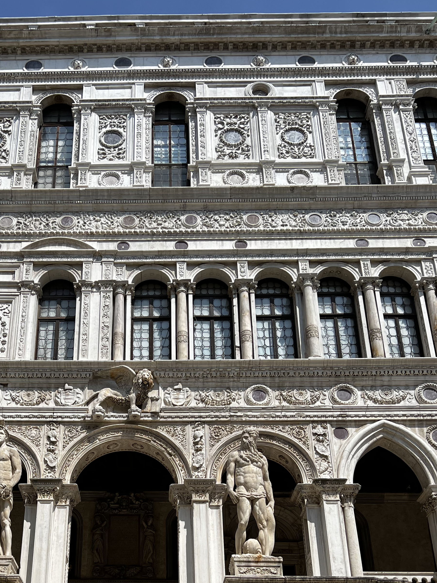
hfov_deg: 33.2
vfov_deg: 41.9
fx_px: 724
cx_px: 135
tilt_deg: +25.9
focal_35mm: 43
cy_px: 468
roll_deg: -0.3
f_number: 1.5
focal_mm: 5.7
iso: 50
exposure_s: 1/6211
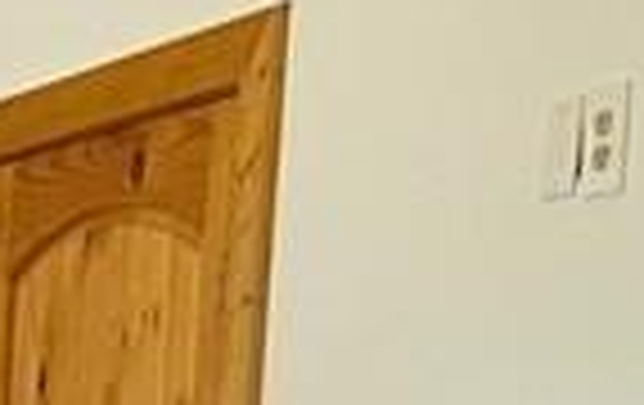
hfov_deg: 8.6
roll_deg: -1.0
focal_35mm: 197
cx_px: -1392
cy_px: 922
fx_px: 3464
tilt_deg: -6.7
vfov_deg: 6.4
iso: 125
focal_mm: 4.25
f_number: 1.8
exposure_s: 1/60
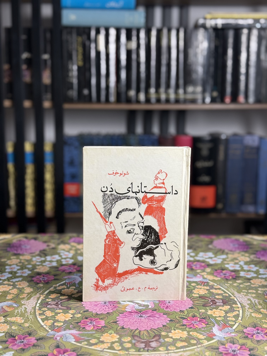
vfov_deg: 39.7
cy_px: 178
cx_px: 134
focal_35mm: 48
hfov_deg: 30.3
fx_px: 494
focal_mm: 6.76
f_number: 1.78
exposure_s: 1/100
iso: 80
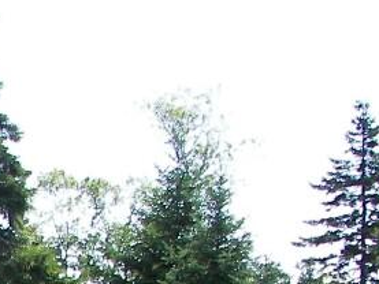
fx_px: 1457
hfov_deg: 13.6
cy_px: 504
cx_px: -263
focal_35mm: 133
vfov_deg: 10.5
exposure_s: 1/320
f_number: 2.8
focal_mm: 6
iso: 50
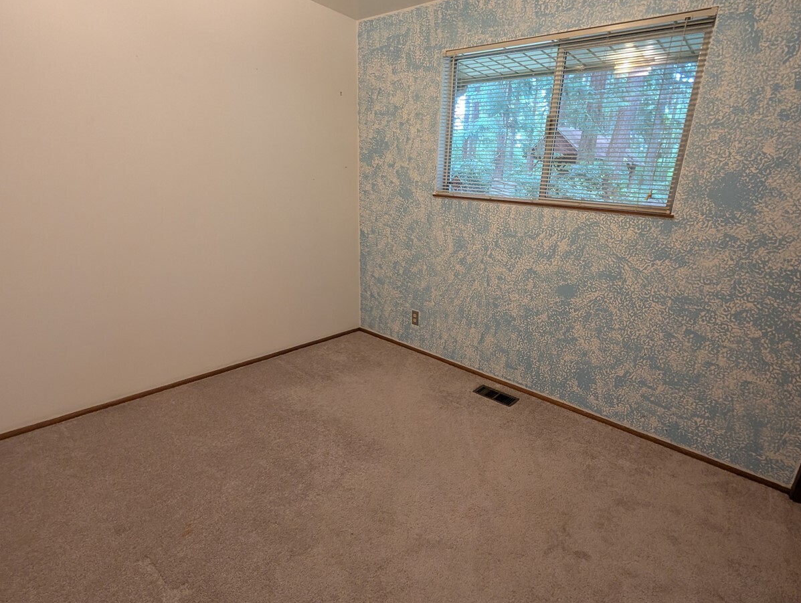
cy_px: 314
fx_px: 371
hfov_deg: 94.0
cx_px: 448
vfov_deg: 78.2
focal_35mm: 16
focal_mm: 2.02
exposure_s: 1/60
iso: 313
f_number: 1.7
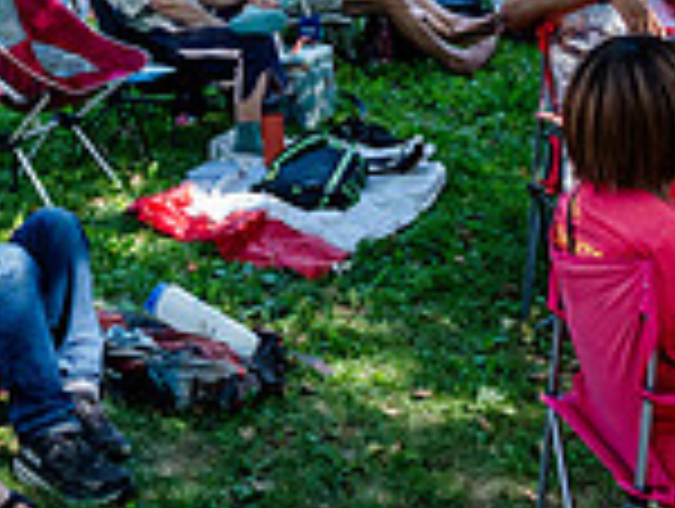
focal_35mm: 89
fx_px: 1738
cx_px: 198
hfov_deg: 21.8
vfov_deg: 16.2
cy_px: -38
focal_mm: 24
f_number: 4
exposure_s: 1/400
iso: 1250
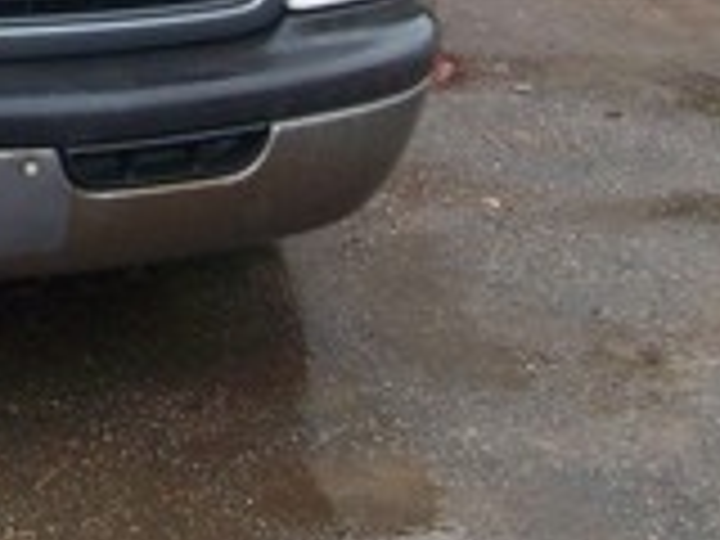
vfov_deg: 13.4
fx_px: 2205
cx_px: -158
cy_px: -182
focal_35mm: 106
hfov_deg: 17.6
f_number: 2.8
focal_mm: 5.7
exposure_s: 1/169
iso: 80
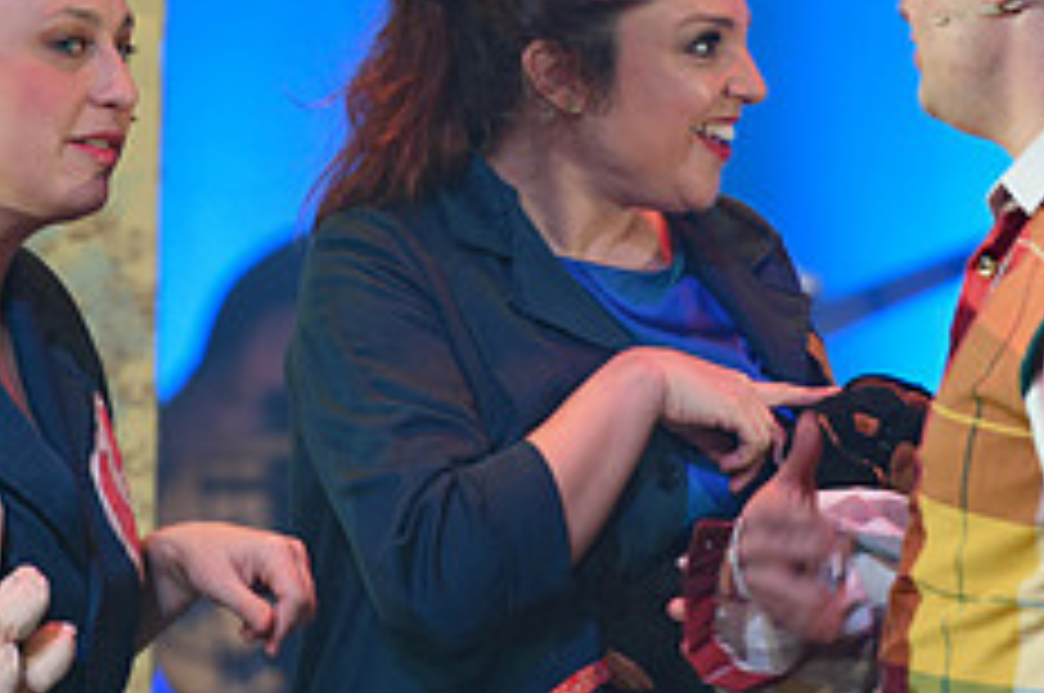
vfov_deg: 2.7
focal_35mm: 500
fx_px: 14480
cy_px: 189
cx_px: 544
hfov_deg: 4.1
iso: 800
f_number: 2.8
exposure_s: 1/80
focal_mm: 200
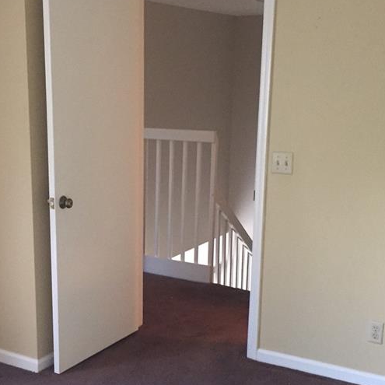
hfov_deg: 32.1
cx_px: 154
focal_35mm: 53
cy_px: 250
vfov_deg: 32.0
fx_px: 667
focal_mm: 4.15
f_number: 2.2
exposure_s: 1/30
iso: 200
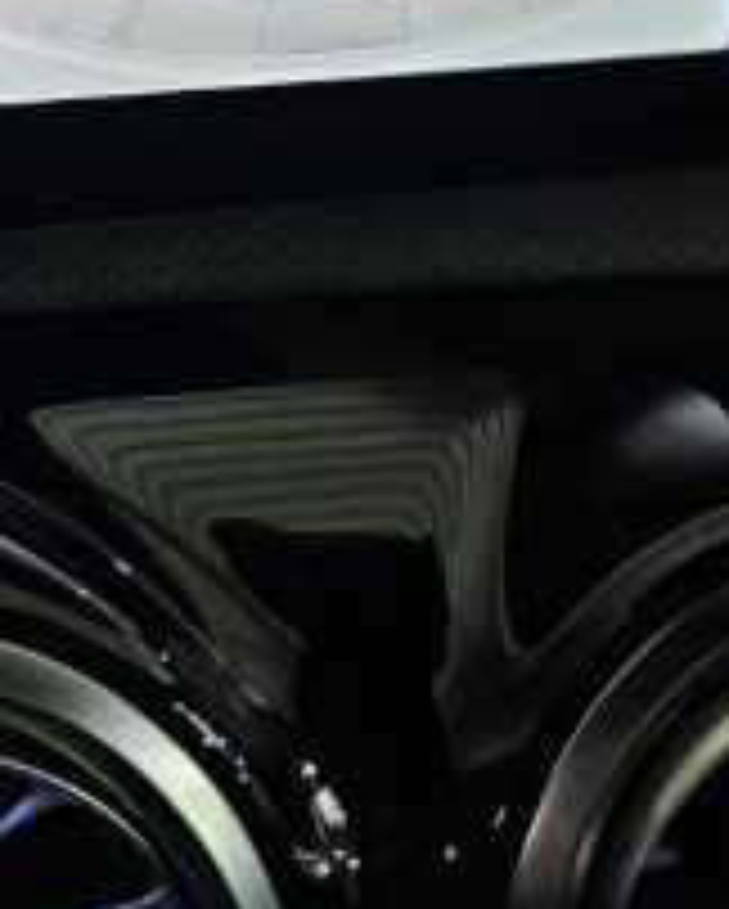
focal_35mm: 71
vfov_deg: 24.6
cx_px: -36
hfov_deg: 20.7
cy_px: -130
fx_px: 1912
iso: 100
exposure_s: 1/50
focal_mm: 6.3
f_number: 1.7
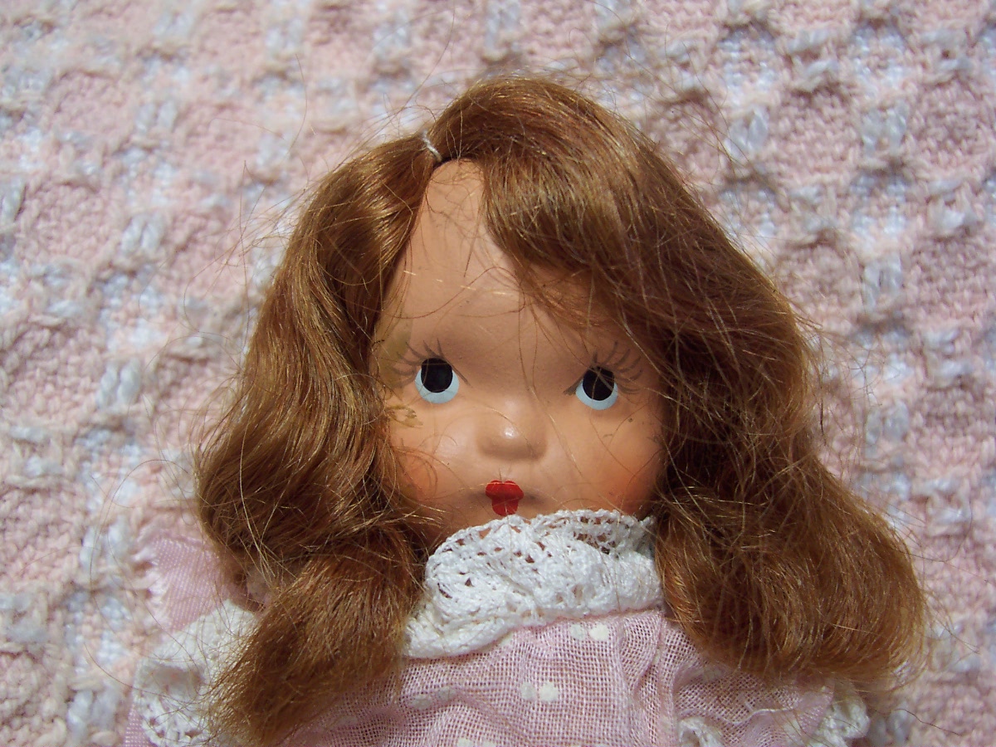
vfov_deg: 38.7
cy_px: 374
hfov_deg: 50.1
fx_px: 1065
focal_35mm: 37
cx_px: 498
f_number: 2.8
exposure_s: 1/45
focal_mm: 5.6
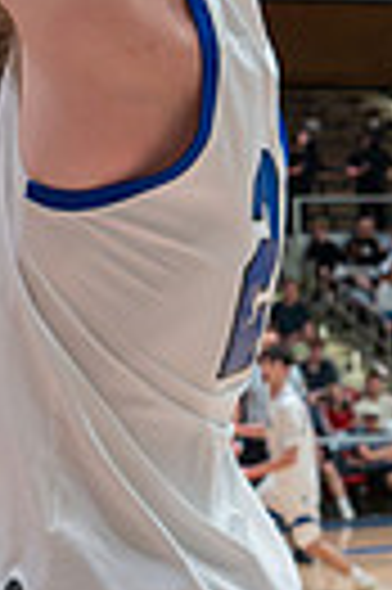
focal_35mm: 132
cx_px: -59
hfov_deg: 10.2
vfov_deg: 15.5
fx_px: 2162
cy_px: 347
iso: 6400
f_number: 3.2
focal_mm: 24
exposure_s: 1/320
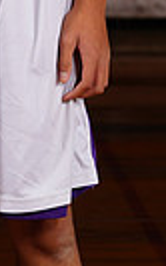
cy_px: -270
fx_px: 4949
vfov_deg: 3.1
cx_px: -5
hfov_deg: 1.9
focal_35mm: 683
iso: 200
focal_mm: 154
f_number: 9
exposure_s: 1/200
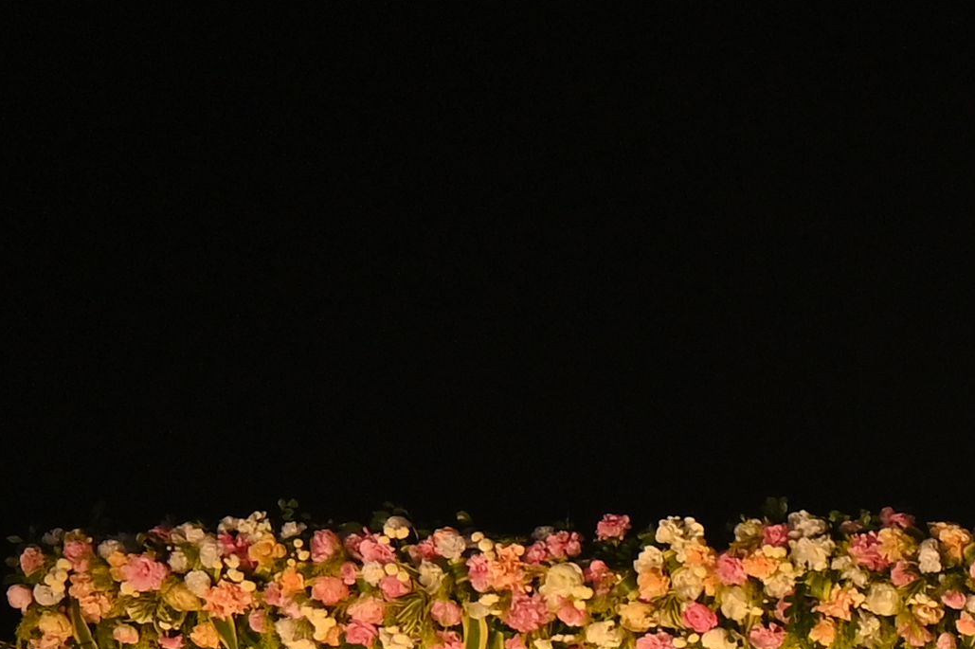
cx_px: 1999
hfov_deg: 12.6
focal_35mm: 141
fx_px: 3817
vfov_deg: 9.3
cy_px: 1127
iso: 400
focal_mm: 24
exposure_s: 1/200
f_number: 4
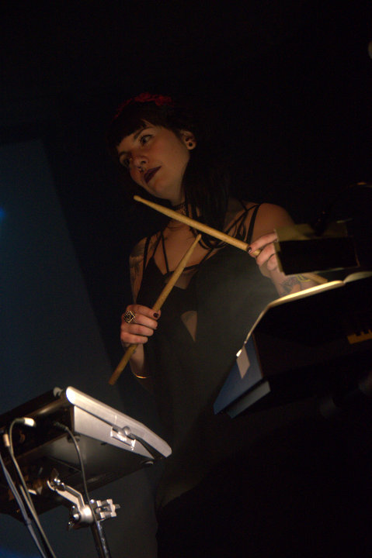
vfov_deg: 27.0
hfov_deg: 18.2
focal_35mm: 75
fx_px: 1164
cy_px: 279
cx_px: 186
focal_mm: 50
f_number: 2.8
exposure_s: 1/50
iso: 800
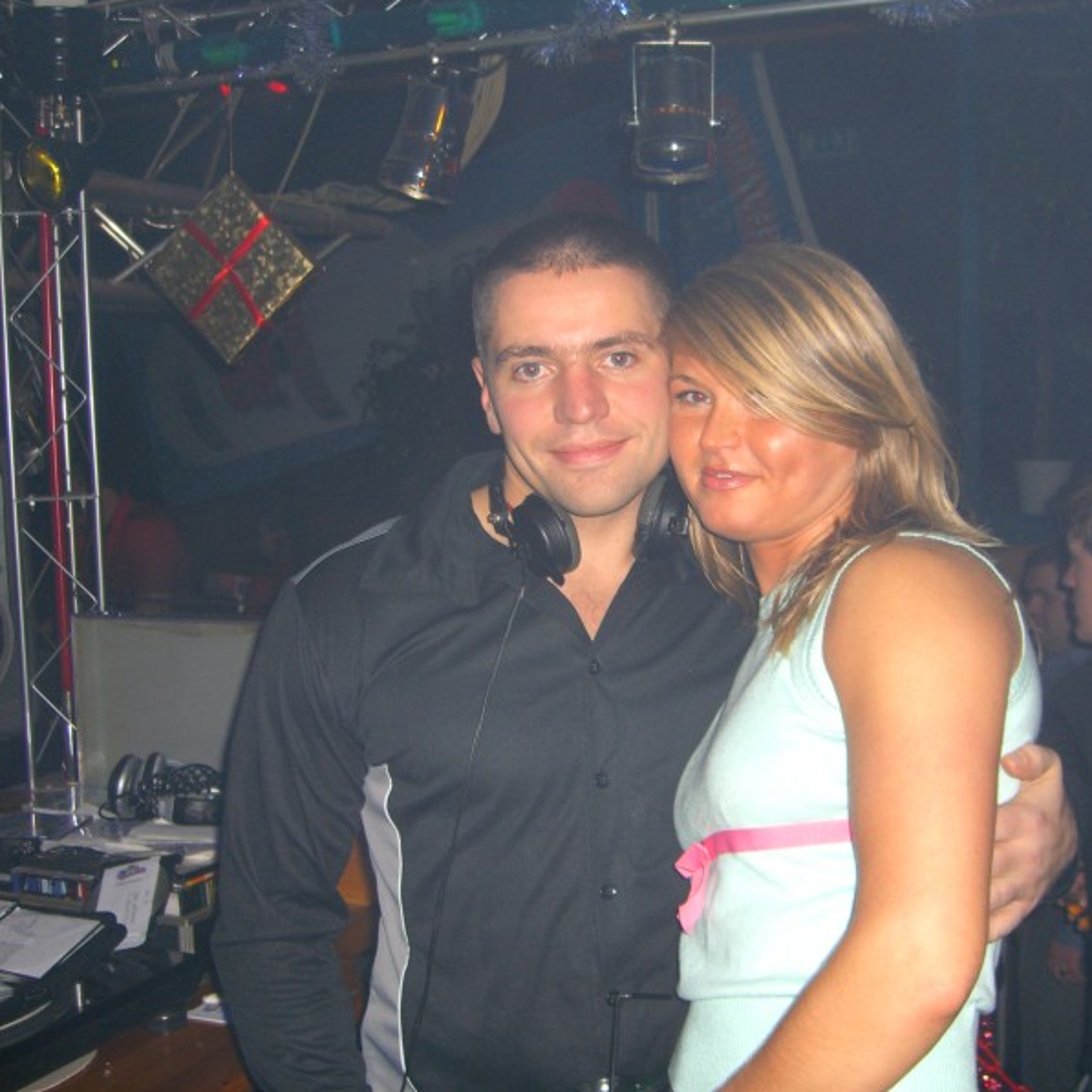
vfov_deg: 37.6
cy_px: 545
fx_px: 1606
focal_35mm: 45
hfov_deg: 37.4
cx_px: 644
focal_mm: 7.9
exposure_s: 1/60
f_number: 2.8
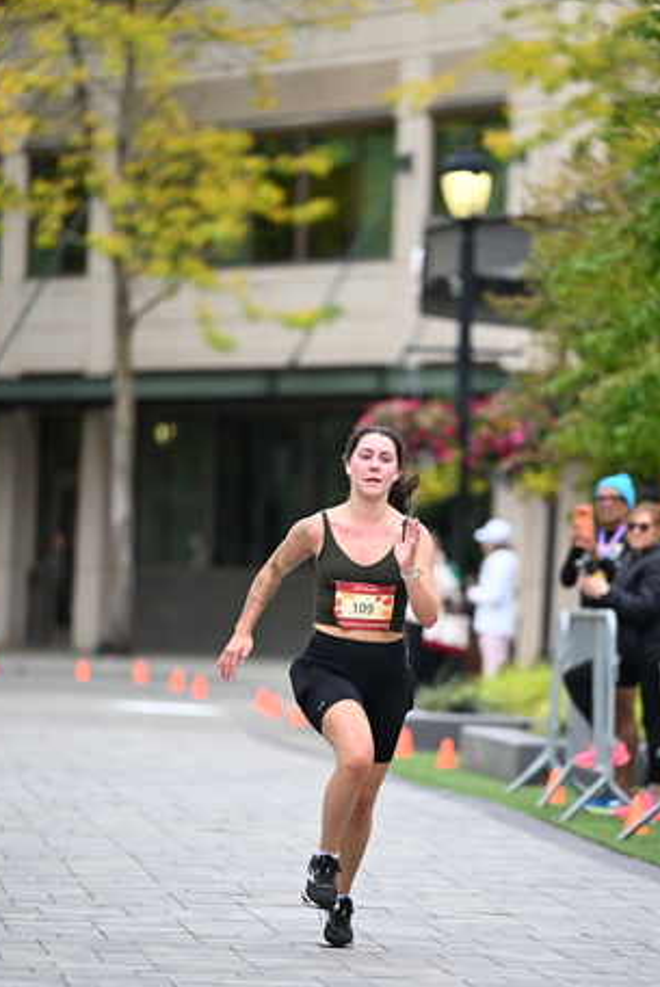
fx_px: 6612
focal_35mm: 241
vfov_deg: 8.5
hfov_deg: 5.7
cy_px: 532
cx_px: 367
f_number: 2.8
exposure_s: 1/2000
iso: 640
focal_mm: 200
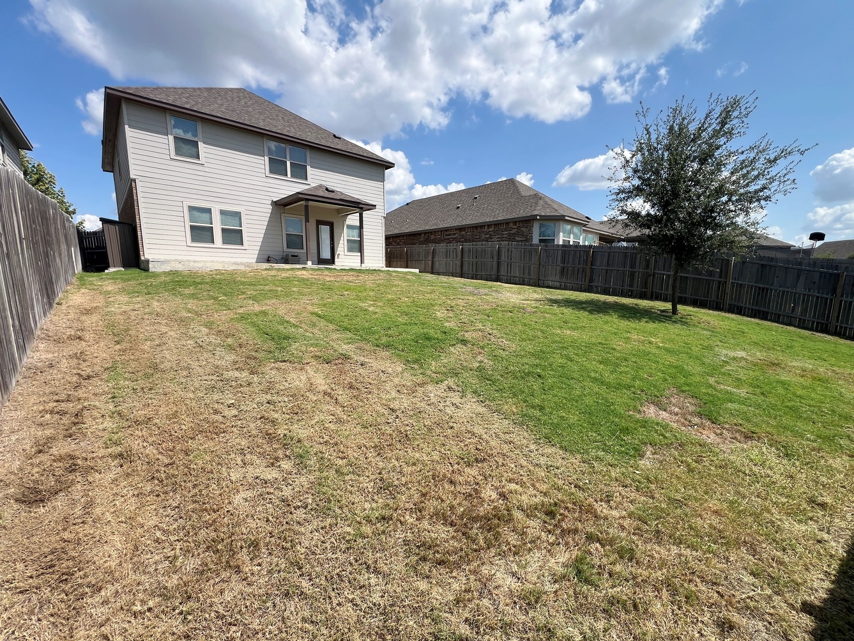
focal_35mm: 14
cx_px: 454
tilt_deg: -9.4
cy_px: 335
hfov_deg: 101.9
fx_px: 345
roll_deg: -1.1
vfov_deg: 85.6
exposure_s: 1/1508
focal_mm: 1.57
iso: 32
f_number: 1.8
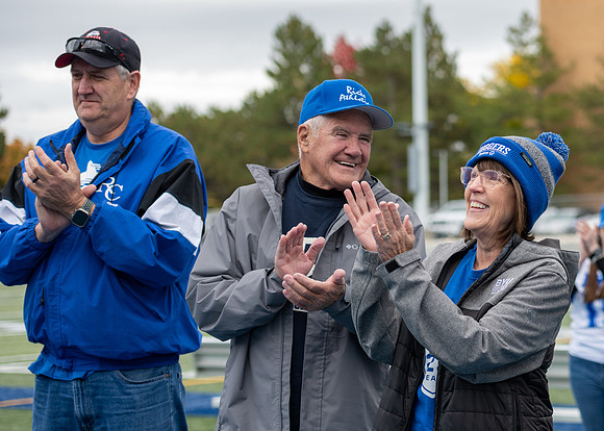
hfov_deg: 15.8
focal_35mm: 125
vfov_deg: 11.5
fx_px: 2146
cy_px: 262
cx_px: 551
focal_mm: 70
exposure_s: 1/800
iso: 125
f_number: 2.8
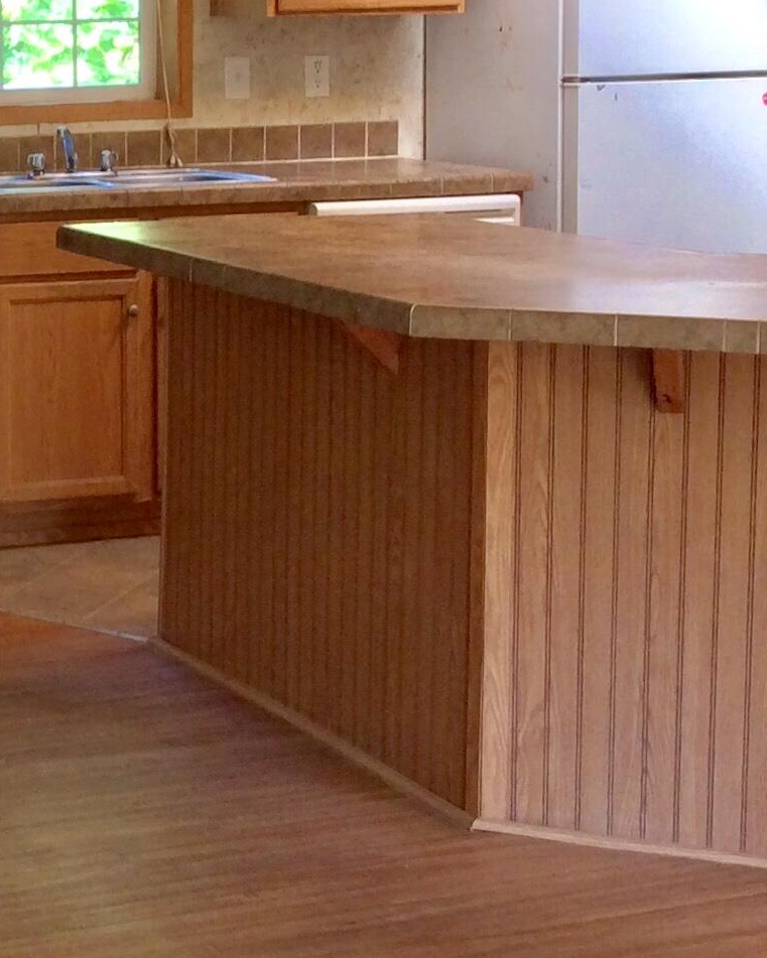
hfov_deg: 17.0
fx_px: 2412
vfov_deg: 22.3
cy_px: 268
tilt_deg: -5.9
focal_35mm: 85
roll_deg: +1.1
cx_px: -220
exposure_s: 1/24
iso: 40
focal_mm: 3.3
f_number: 2.4
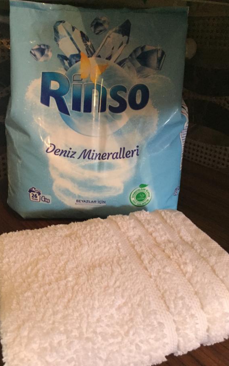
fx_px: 310
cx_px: 104
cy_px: 184
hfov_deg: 40.6
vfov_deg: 61.2
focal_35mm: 31
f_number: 2.2
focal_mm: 4.15
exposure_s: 1/17
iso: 400
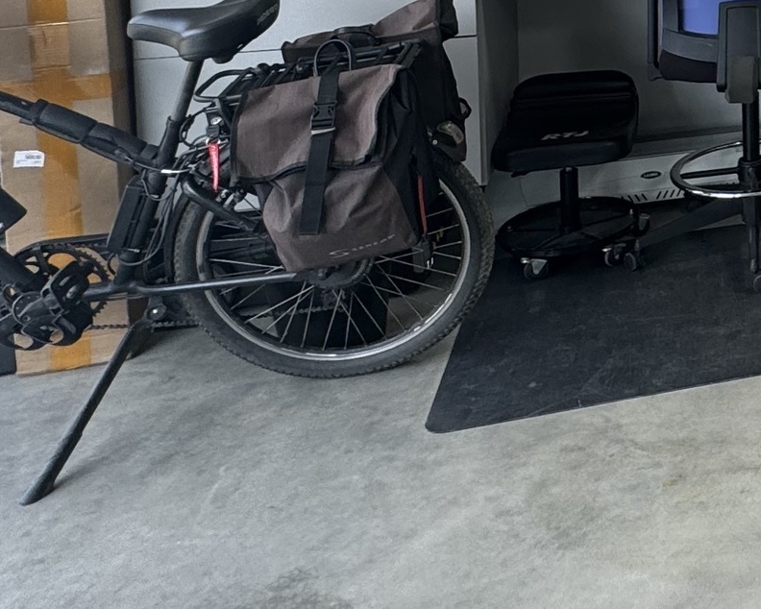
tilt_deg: -4.0
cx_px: 1073
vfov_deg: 24.7
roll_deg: +0.4
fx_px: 1194
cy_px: -196
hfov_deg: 27.3
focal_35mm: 53
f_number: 2.2
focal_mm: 2.22
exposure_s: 1/120
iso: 50
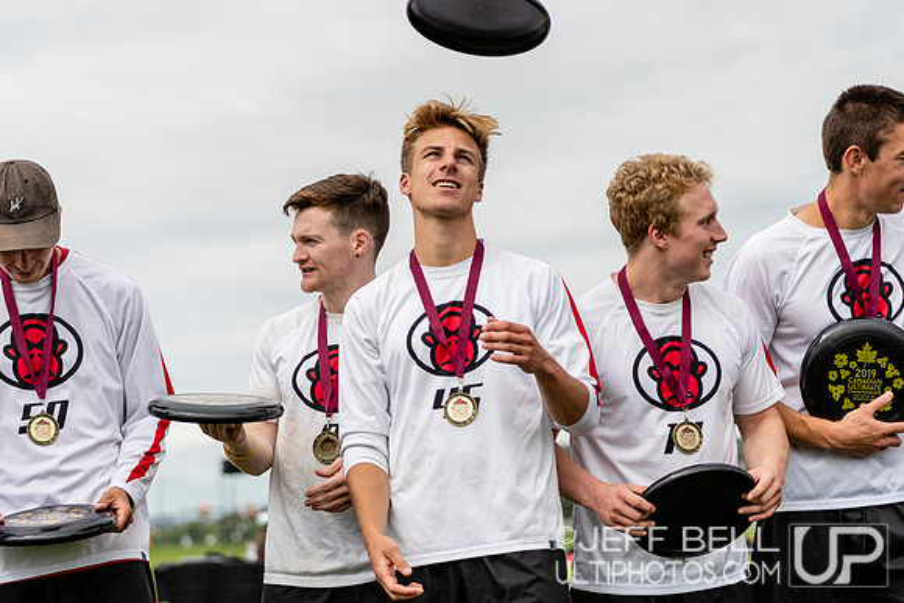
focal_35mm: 105
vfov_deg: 13.0
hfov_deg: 19.5
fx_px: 2637
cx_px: 452
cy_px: 302
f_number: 2.8
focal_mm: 70
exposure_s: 1/1250
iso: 100
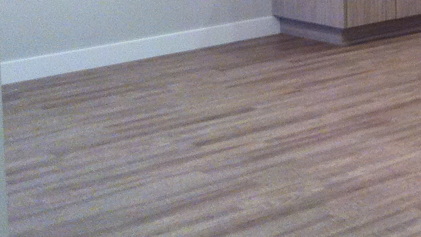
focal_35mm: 123
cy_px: -78
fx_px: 1373
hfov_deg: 16.1
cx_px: 610
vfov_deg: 9.7
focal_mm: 3.85
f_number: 2.8
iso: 160
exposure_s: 1/15
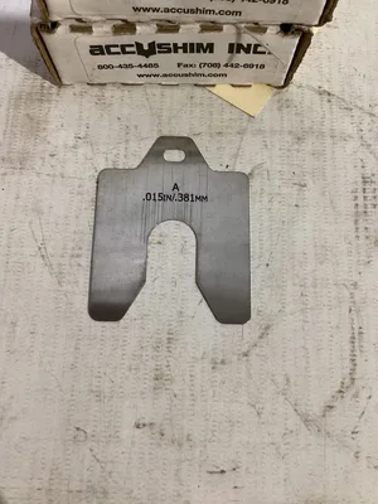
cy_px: 252
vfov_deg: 58.4
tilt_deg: -73.7
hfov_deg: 45.4
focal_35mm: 31
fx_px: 451
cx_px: 189
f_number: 2.4
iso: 250
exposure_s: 1/50
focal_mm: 3.3
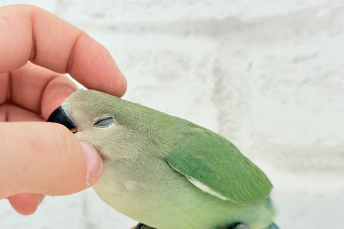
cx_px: 177
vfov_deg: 23.8
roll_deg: +2.1
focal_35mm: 57
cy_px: 127
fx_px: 545
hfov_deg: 35.1
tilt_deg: -7.7
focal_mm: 5.96
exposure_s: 1/50
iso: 40
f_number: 1.6
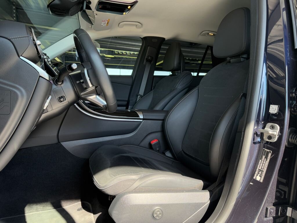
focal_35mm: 24
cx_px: 148
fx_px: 206
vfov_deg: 56.8
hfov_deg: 71.6
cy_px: 112
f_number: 1.78
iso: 125
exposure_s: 1/206
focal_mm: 6.76
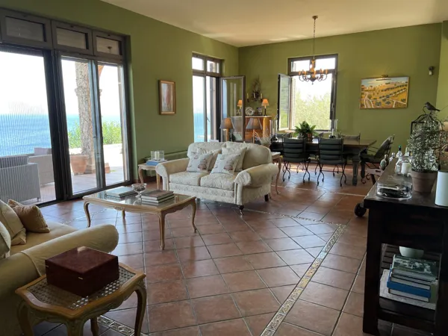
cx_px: 224
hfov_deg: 67.3
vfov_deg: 53.1
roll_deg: +0.3
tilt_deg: -10.3
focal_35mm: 26
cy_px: 168
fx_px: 336
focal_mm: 5.7
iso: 50
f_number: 1.5
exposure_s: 1/100
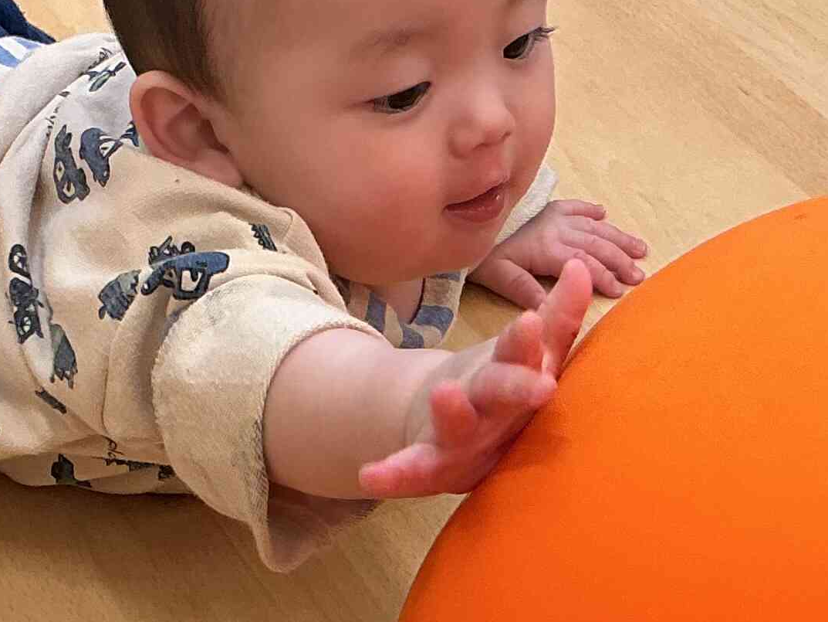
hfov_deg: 18.0
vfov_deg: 13.3
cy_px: 682
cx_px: 374
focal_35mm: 109
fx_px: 2608
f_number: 1.8
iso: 40
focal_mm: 3
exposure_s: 1/120
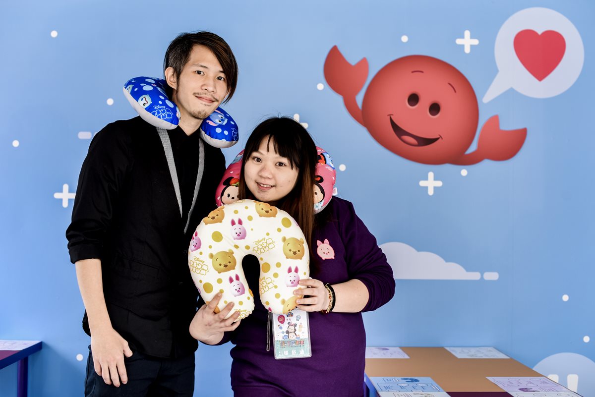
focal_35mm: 50
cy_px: 198
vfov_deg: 27.0
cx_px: 298
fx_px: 827
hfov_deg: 39.6
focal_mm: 50
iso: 400
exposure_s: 1/90
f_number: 4
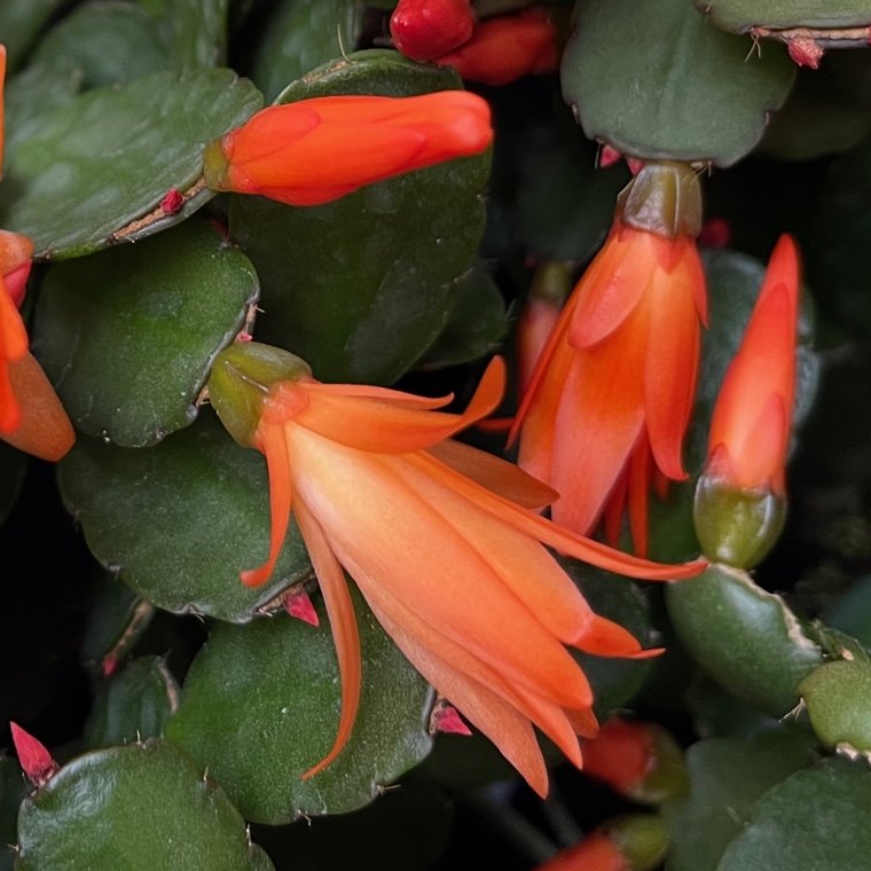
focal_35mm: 61
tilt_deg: -31.9
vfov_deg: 27.3
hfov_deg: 27.5
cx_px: 157
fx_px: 1737
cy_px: 115
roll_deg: +1.1
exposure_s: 1/74
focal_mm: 5.1
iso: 125
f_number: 1.6
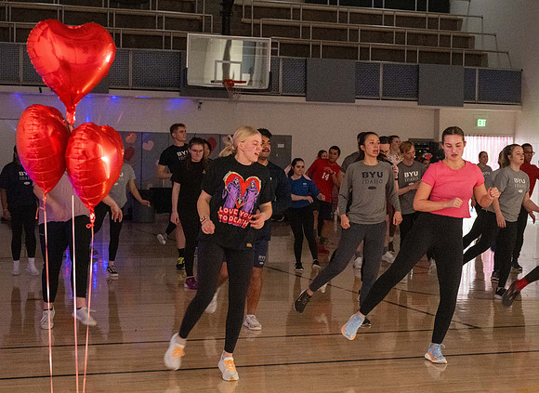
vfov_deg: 20.3
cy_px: 220
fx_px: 1095
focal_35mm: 71
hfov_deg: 27.6
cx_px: 304
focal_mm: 50
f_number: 4
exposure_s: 1/100
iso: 8000
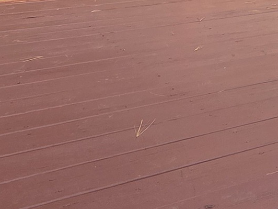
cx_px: 356
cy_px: -143
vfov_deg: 16.9
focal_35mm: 75
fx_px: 602
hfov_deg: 23.2
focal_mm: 2.2
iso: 40
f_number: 1.9
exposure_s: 1/803
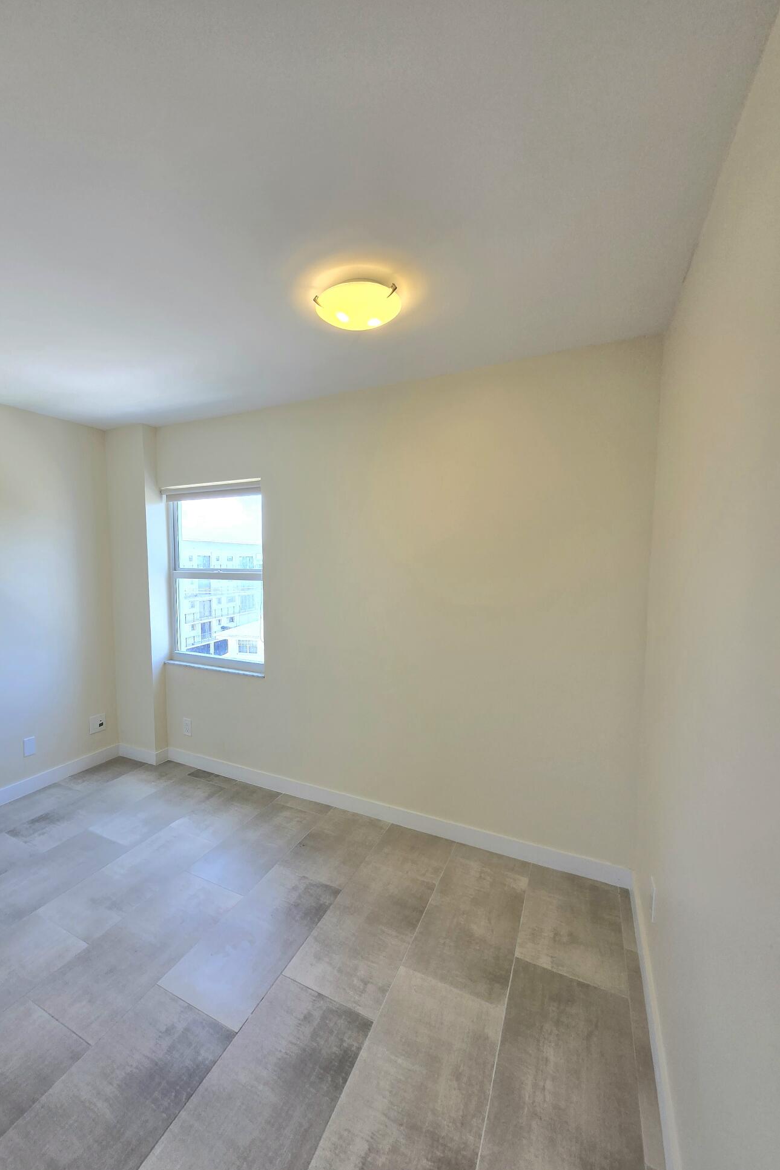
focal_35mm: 14
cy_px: 602
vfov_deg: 104.2
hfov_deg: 80.6
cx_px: 328
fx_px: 455
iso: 32
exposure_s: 1/60.2
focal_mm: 1.7
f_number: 2.2
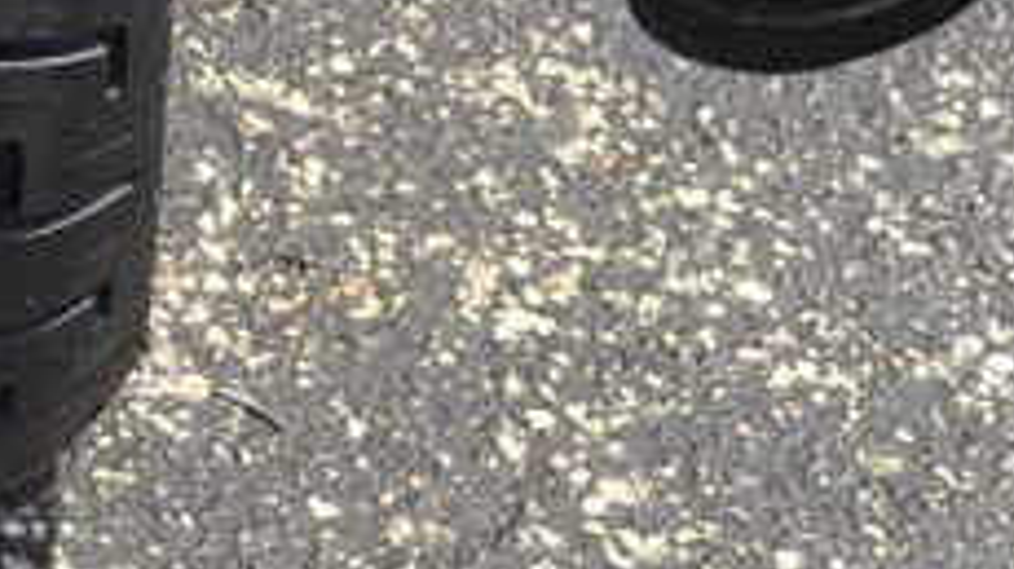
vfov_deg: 4.9
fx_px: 6388
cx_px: -79
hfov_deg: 9.0
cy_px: -1151
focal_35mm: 238
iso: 100
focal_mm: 29
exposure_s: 1/200
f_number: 7.1
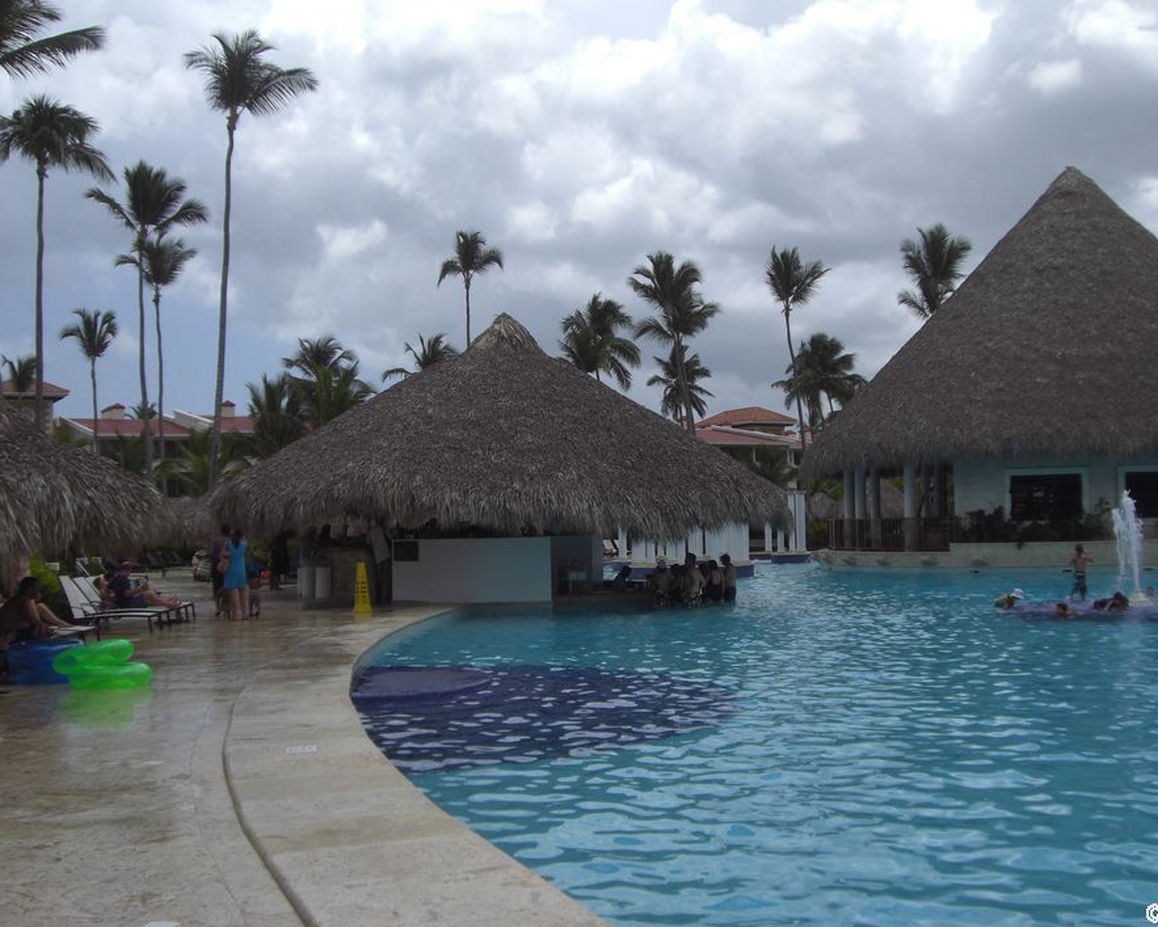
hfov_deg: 42.8
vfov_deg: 34.9
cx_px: 665
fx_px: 1474
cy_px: 431
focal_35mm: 43
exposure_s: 1/200
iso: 64
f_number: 8
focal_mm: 6.2
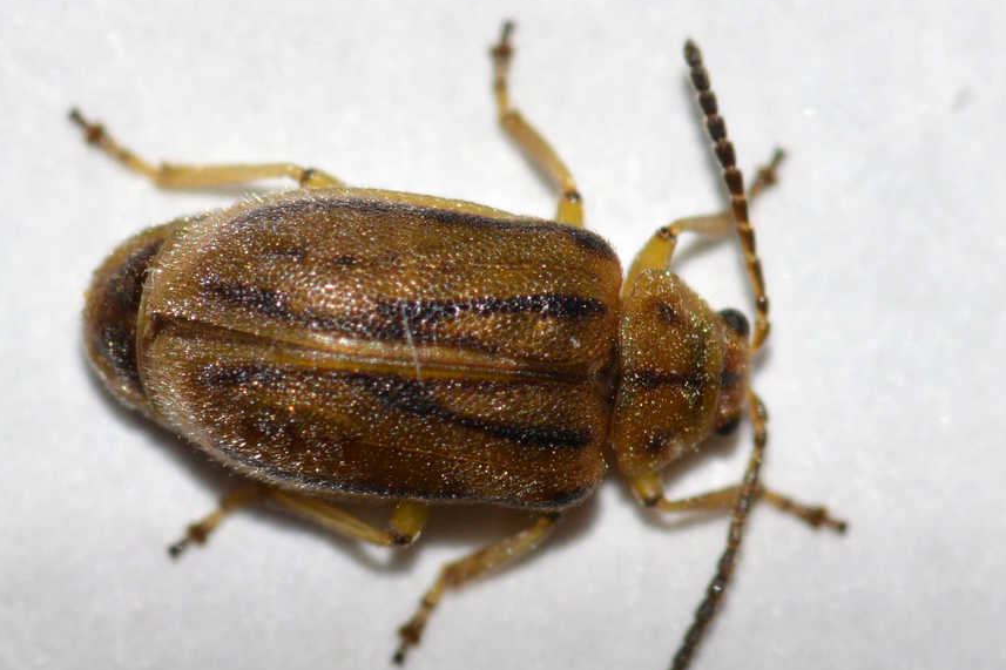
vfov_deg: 8.2
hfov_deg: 12.2
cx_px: 445
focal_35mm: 168
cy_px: 367
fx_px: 4693
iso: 100
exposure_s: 1/200
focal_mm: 100
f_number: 20
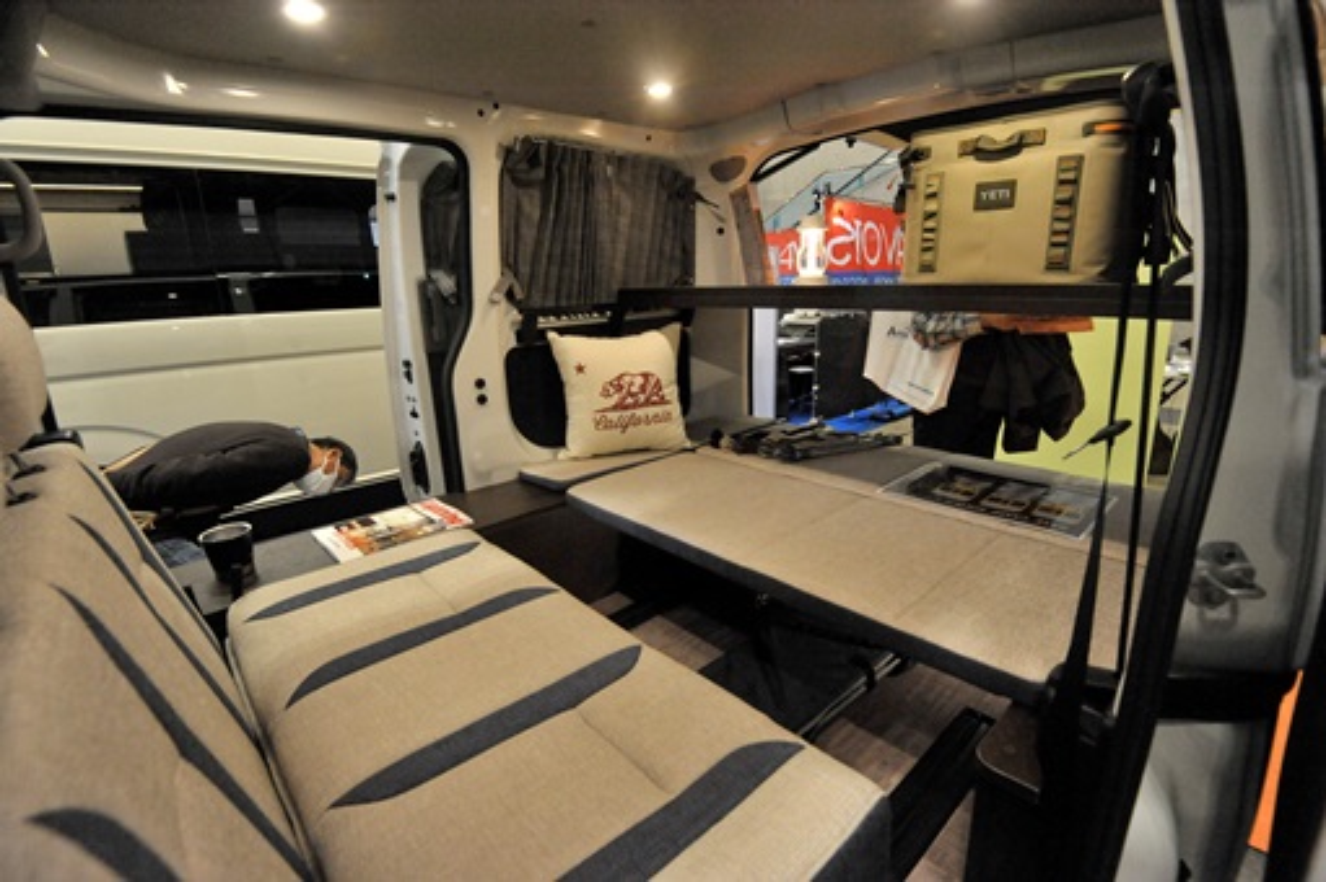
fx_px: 589
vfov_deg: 73.7
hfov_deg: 96.8
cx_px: 663
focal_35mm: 16
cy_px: 441
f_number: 5.6
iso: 5000
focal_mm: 16
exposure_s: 1/125
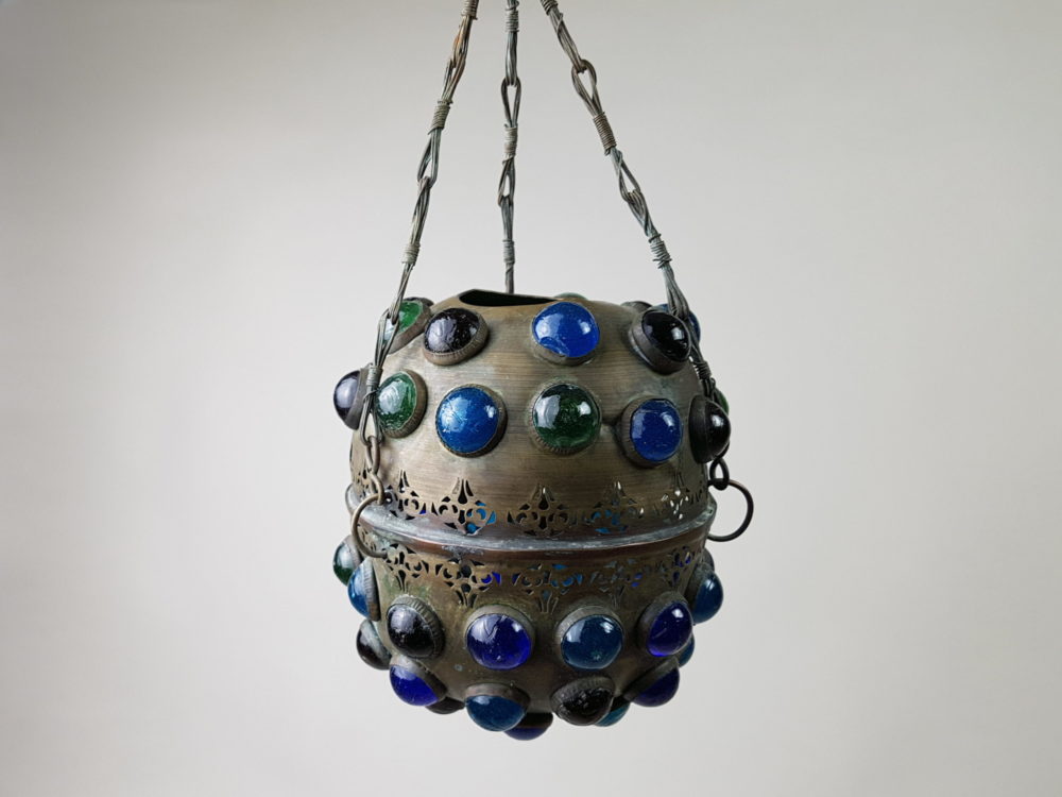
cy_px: 398
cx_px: 531
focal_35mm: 26
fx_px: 798
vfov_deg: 53.1
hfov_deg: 67.3
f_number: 1.7
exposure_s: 1/50
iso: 50
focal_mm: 4.2
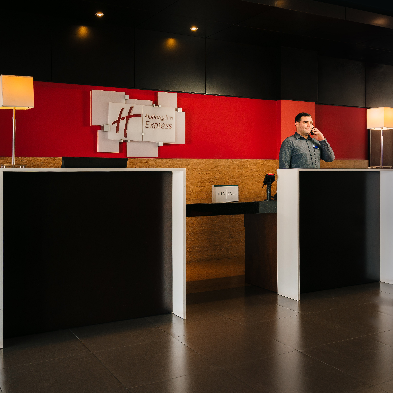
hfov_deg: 44.9
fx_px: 475
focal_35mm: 37
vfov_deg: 44.9
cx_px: 175
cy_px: 197
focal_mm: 29
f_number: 4.5
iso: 320
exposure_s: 1/10
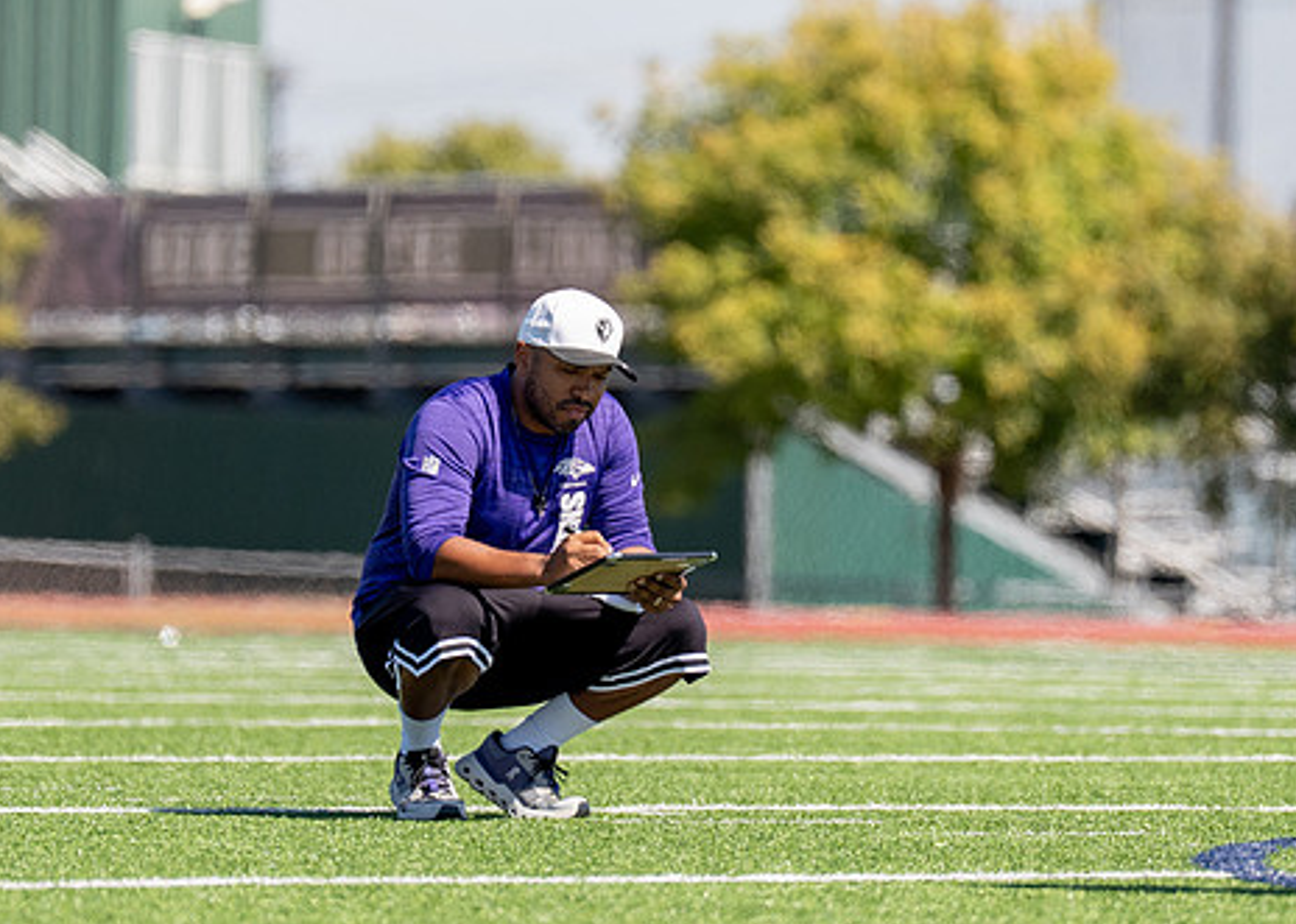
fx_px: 17807
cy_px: 480
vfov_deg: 3.0
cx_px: 583
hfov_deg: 4.2
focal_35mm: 484
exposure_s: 1/4000
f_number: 2.8
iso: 200
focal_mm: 200
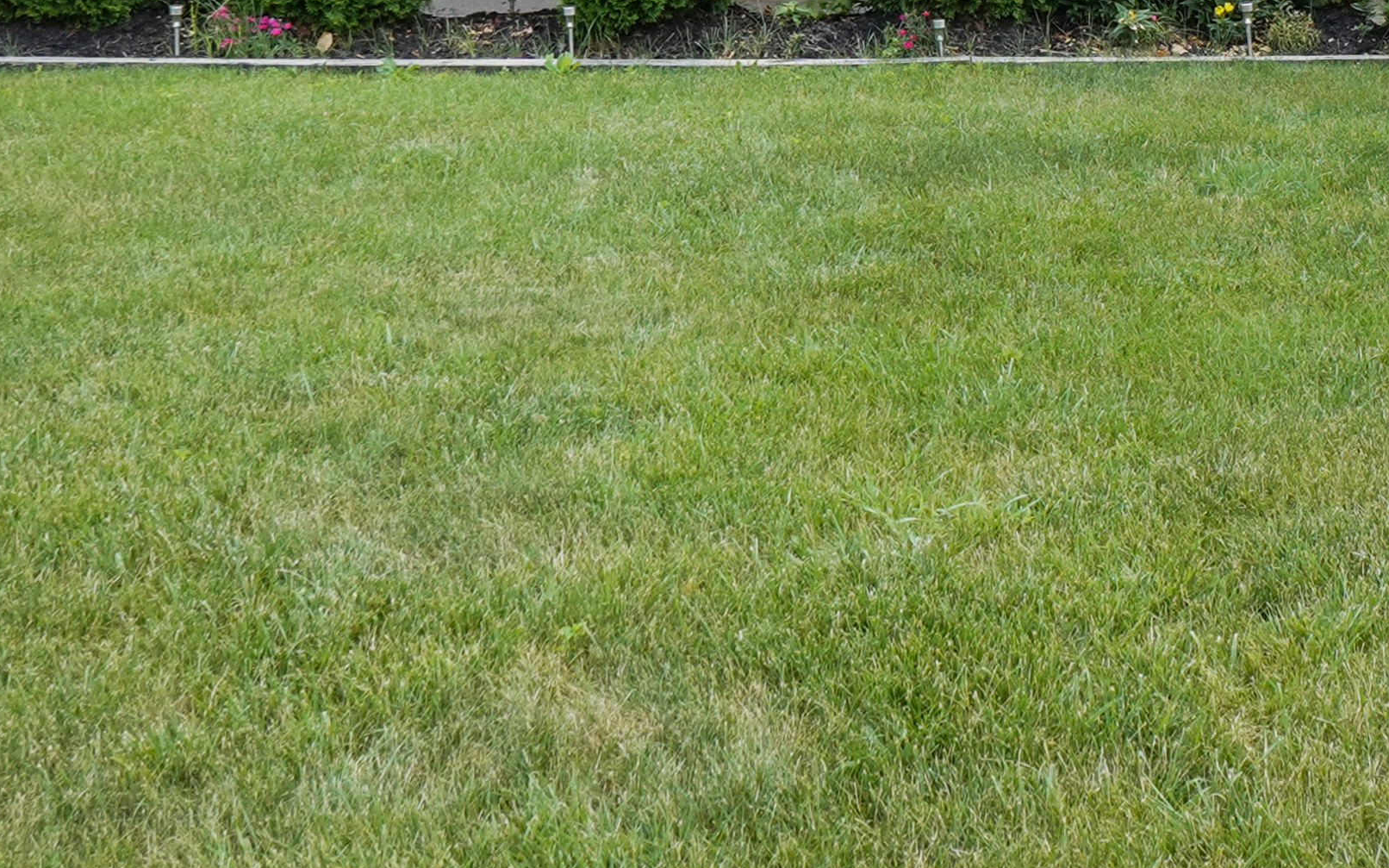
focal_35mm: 68
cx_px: 962
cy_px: -123
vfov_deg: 18.3
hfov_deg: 29.9
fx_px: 2574
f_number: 9
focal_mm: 18
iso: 1000
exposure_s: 1/800
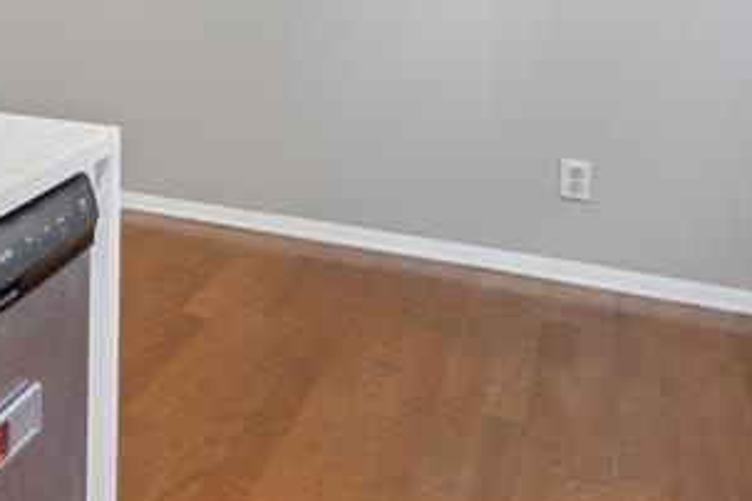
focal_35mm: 54
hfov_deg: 24.6
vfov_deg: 22.0
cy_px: -186
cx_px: -472
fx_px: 1128
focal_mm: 16
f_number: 11
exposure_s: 1/3.33
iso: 100
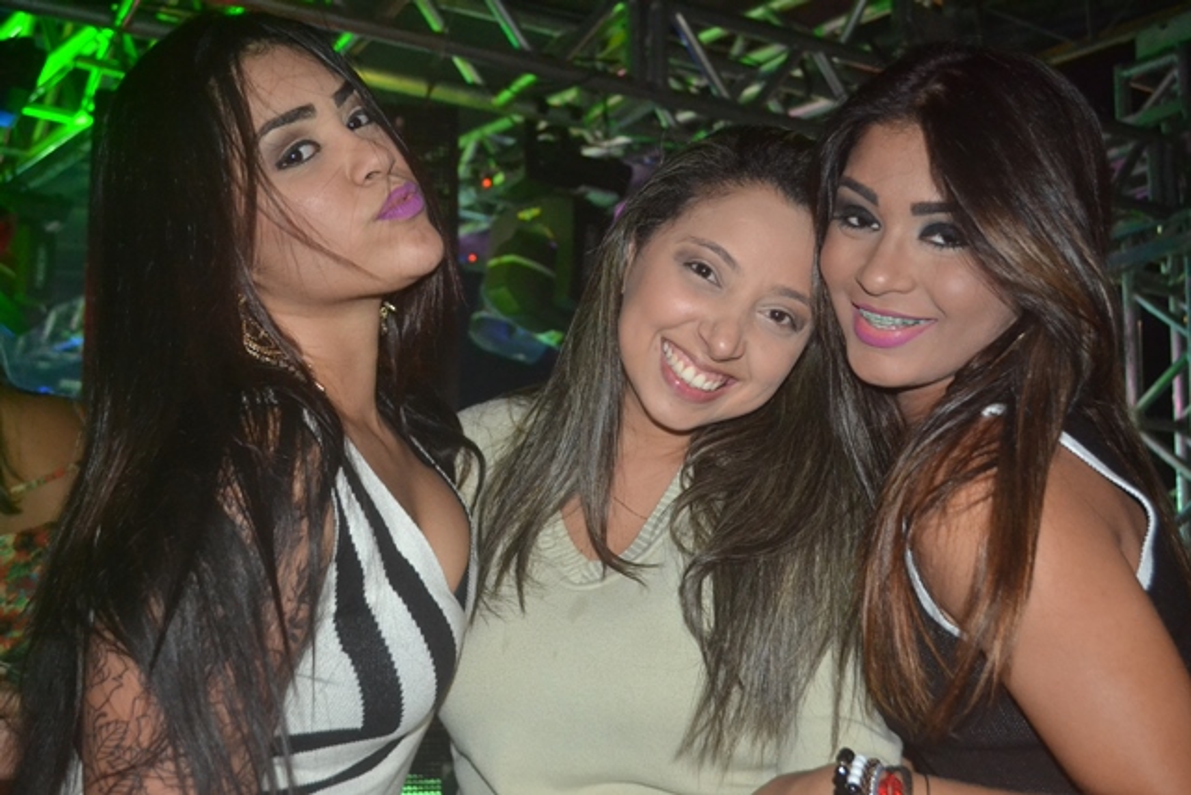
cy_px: 398
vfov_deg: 31.9
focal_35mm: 42
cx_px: 596
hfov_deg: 46.4
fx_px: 1390
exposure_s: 1/60
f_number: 4.5
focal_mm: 28
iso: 2800
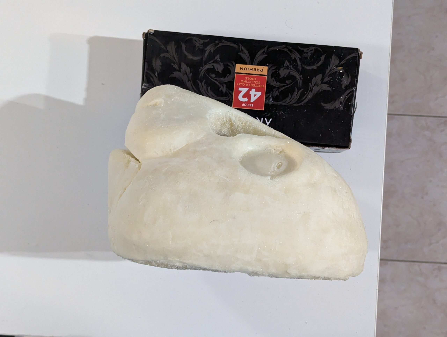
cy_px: 168
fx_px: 621
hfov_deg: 39.6
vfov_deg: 30.3
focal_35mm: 48
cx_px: 224
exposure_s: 1/40
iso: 802
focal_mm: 6.81
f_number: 1.85
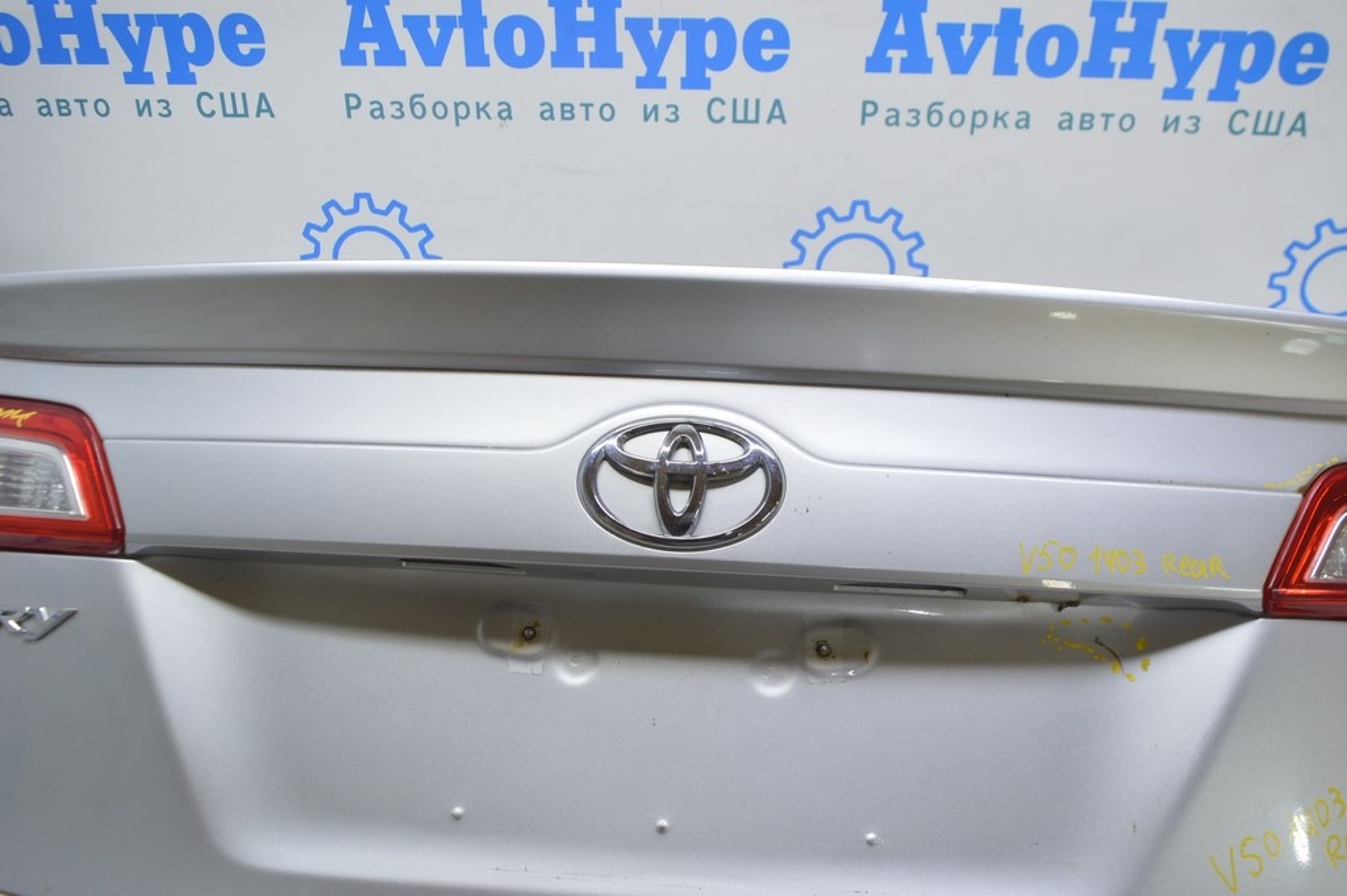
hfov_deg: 59.5
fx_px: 1178
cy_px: 448
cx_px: 674
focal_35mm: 32
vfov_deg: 41.6
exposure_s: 1/20
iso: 400
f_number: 5.6
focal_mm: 21
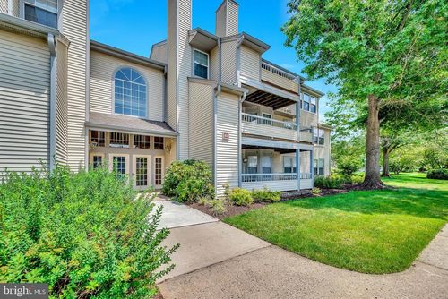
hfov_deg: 104.2
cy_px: 150
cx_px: 224
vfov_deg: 81.3
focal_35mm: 14
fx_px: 174
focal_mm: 14
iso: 200
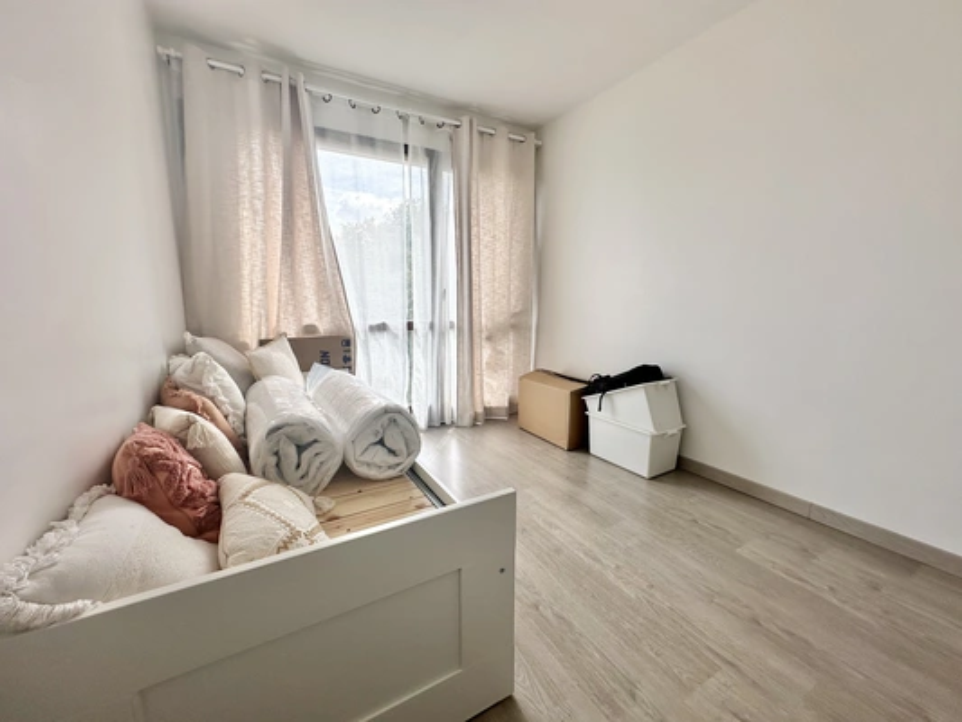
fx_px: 389
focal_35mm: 14
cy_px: 361
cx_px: 481
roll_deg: -0.2
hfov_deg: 102.1
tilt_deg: -7.7
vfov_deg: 85.7
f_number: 2.2
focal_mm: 2.22
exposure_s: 1/331
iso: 40
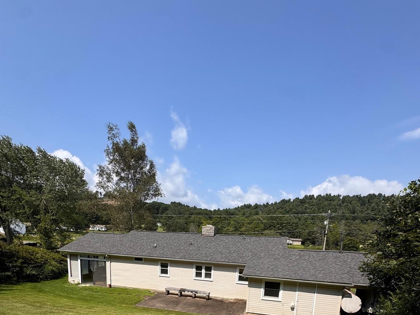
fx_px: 231
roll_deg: -2.6
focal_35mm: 19
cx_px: 213
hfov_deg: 84.7
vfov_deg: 60.0
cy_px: 274
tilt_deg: -9.6
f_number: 2.2
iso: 50
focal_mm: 2.22
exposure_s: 1/2415
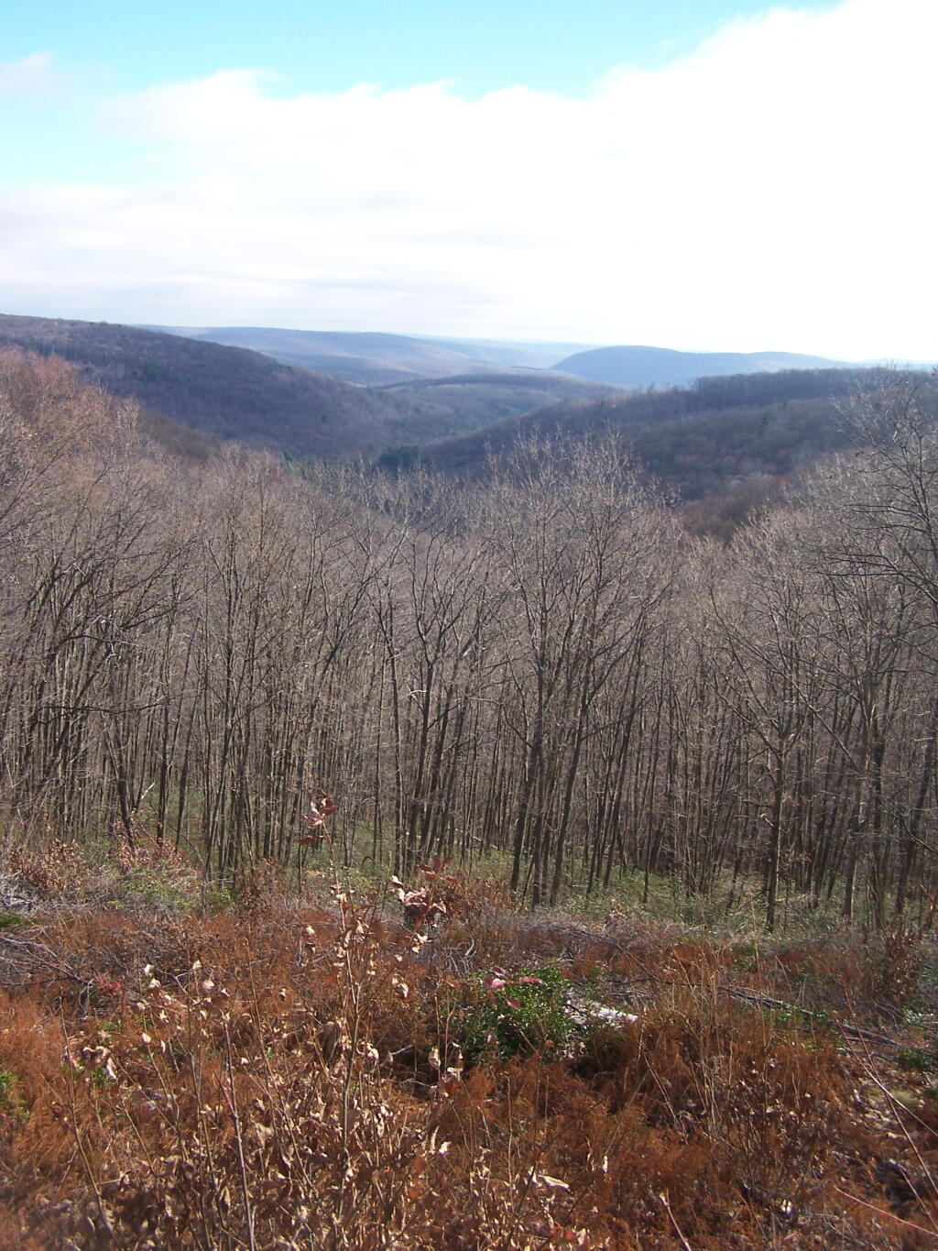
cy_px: 626
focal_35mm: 38
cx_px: 469
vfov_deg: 49.0
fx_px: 1373
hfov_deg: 37.7
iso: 100
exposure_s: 1/640
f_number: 2.8
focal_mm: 6.3
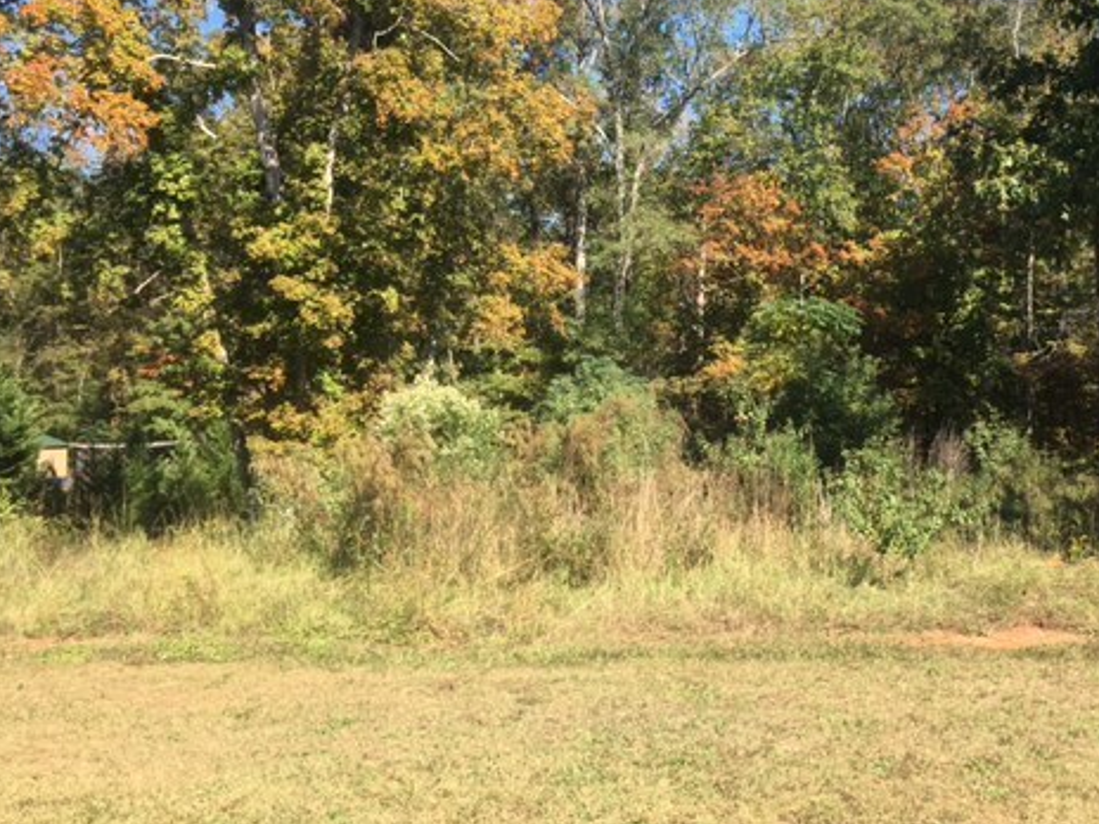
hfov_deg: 46.1
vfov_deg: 35.9
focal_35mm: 40
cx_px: 734
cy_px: 379
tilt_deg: +1.7
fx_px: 1270
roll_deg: -2.3
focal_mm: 4.15
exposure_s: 1/557
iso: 25
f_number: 2.2
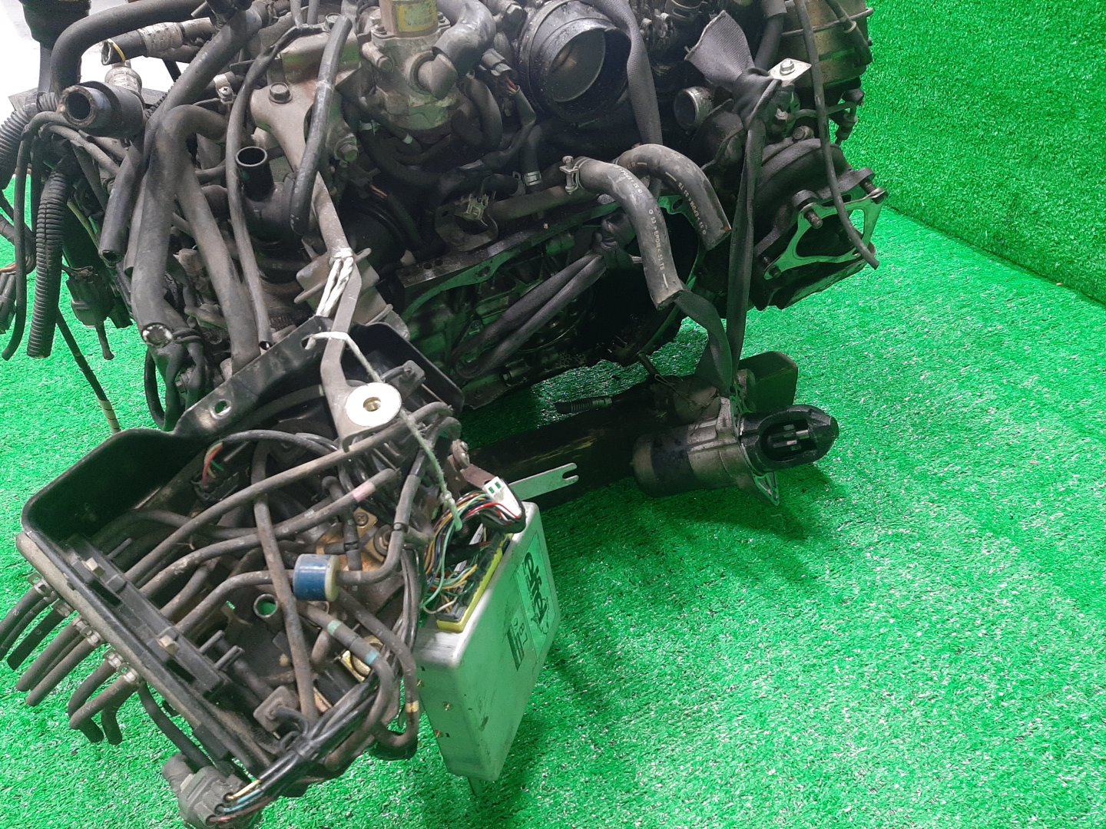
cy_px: 414
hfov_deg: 67.3
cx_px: 553
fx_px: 831
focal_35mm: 26
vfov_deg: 53.1
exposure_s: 1/33
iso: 168
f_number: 1.7
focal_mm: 3.93
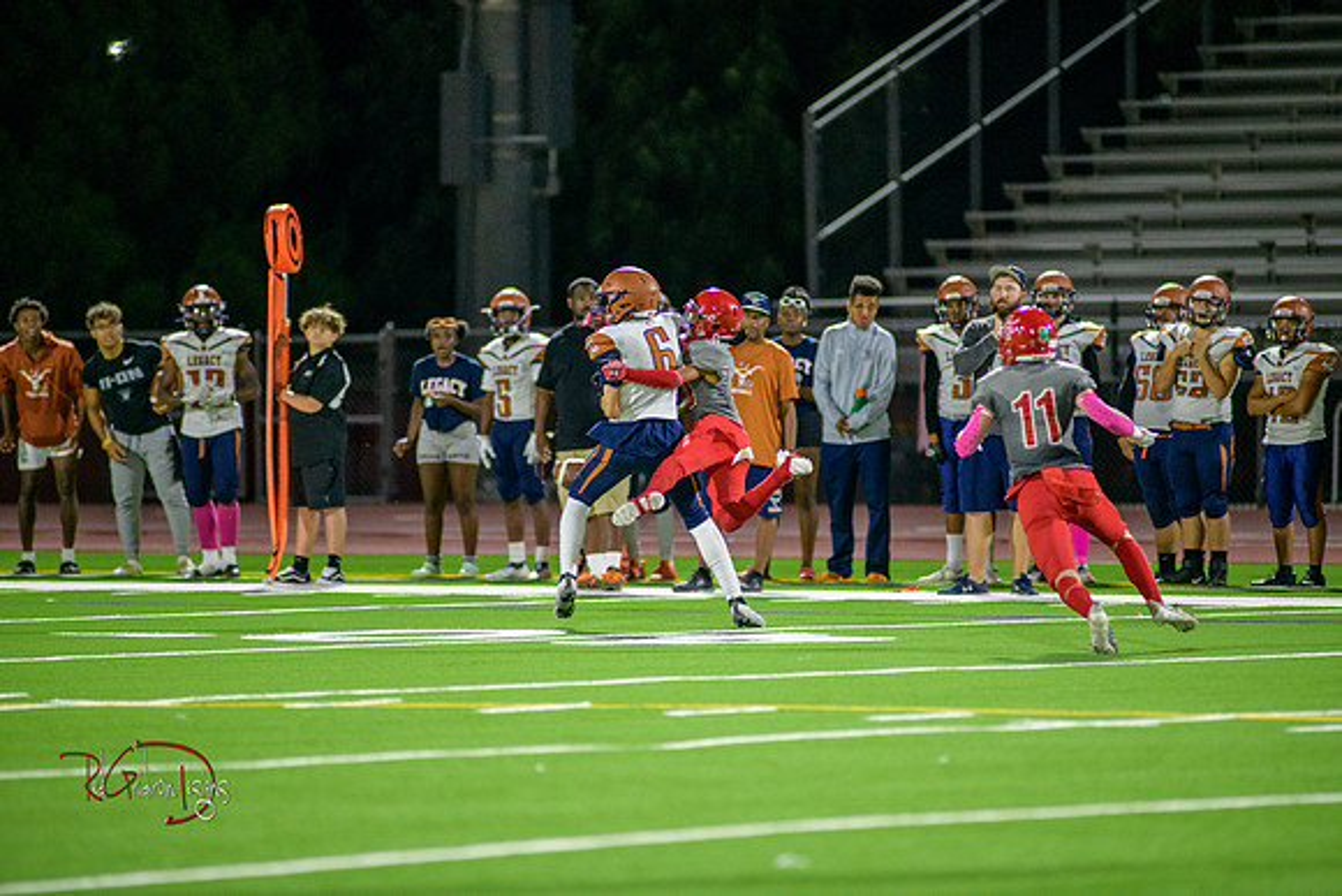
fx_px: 11185
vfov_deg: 4.6
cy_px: 448
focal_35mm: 300
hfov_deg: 6.9
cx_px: 671
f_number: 2.8
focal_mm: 300
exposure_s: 1/500
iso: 2000
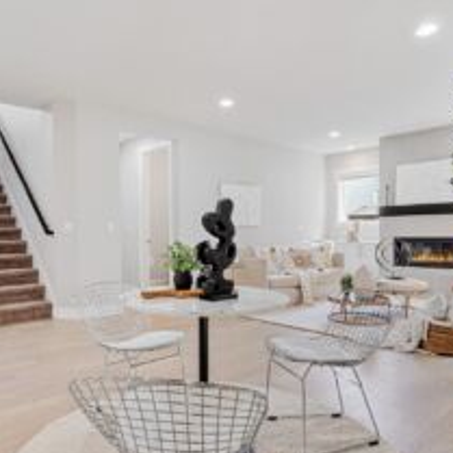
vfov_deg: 60.9
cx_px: 189
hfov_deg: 60.6
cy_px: 237
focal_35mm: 26
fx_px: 385
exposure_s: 1/1.67
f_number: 11
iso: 100
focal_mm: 16
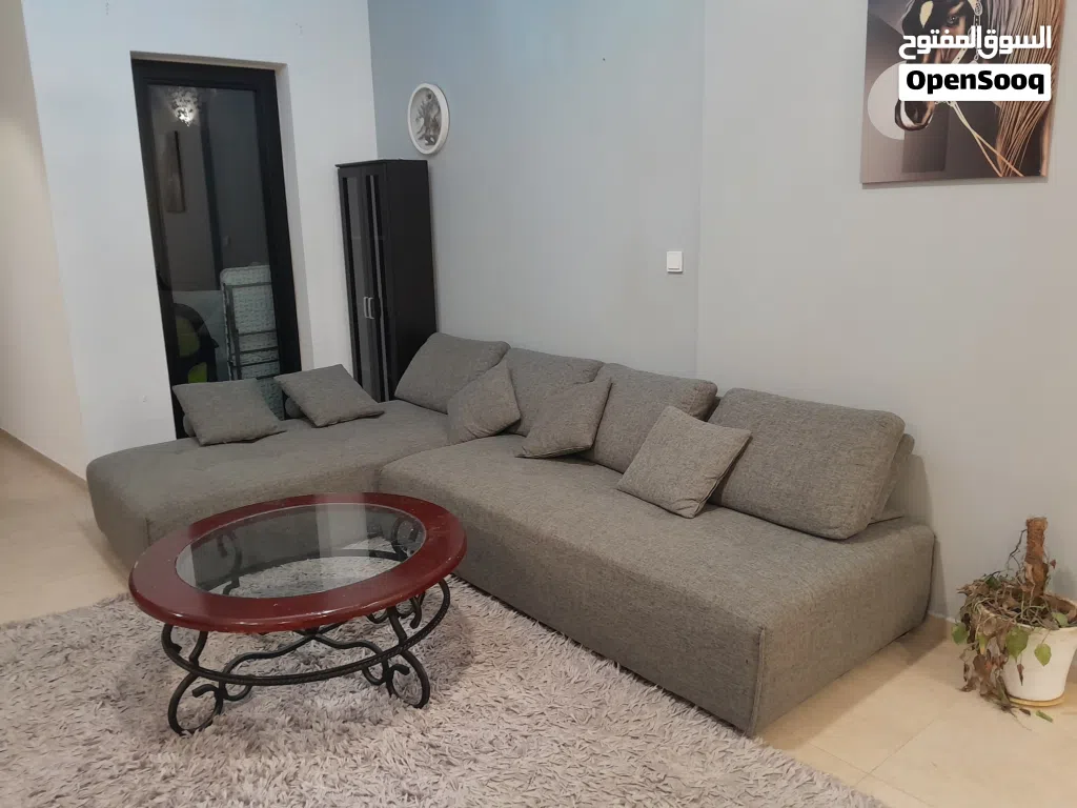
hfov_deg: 67.3
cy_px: 404
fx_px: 809
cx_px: 538
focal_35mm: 26
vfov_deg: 53.1
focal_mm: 3.98
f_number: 1.8
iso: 320
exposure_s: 1/33
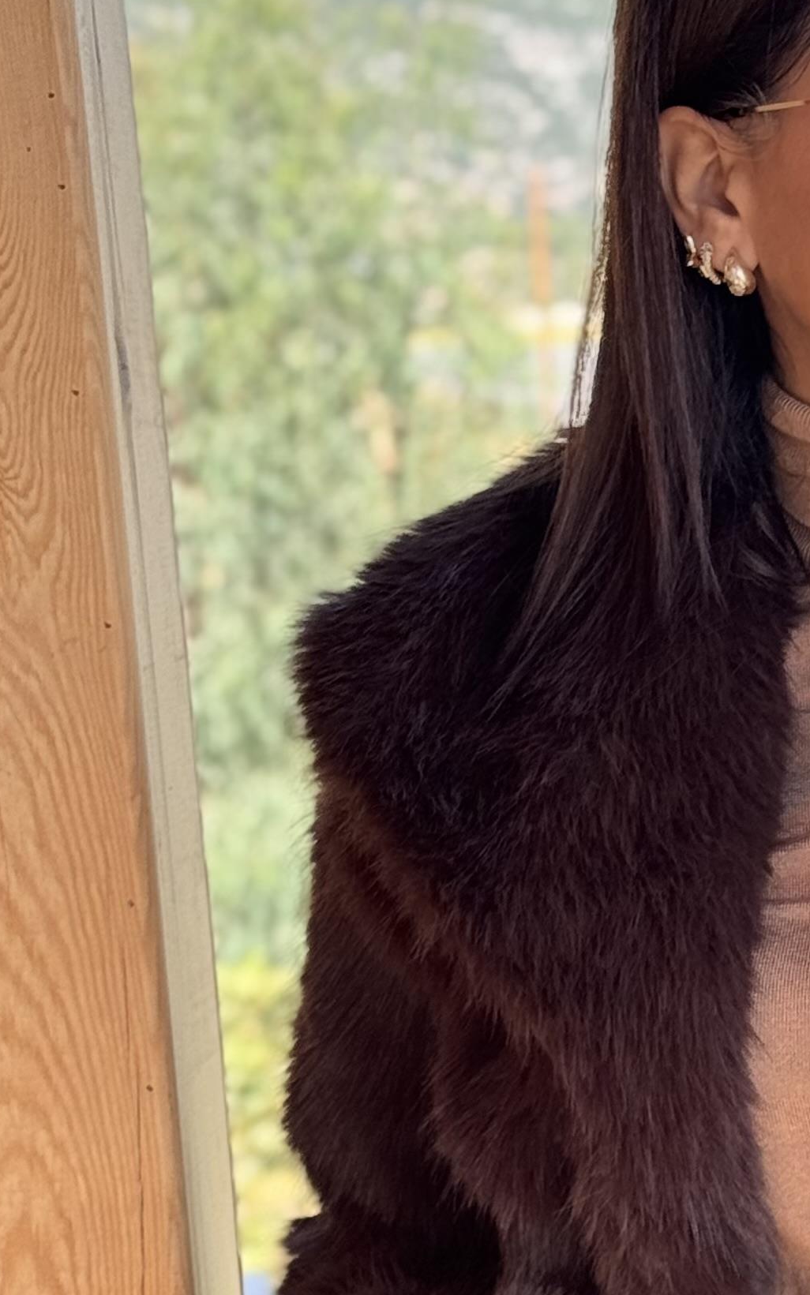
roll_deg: +3.3
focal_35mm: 125
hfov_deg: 10.3
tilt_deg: -6.9
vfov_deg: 16.6
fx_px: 4414
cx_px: 971
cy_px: 993
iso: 64
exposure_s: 1/913
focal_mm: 6.76
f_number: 1.78
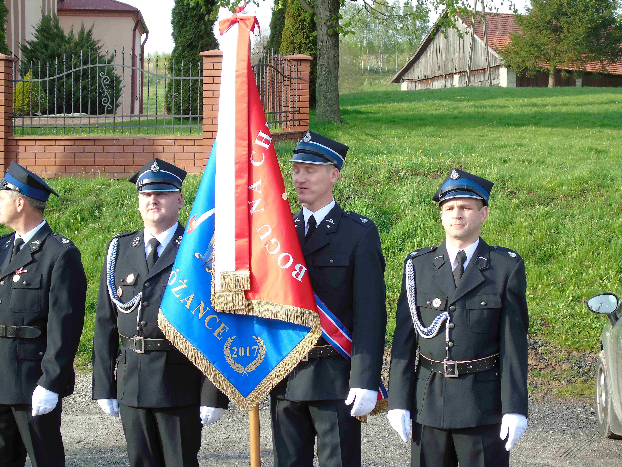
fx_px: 1276
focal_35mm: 71
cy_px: 234
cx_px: 311
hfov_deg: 27.4
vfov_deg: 20.7
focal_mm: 13
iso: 80
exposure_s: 1/80
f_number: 4.7
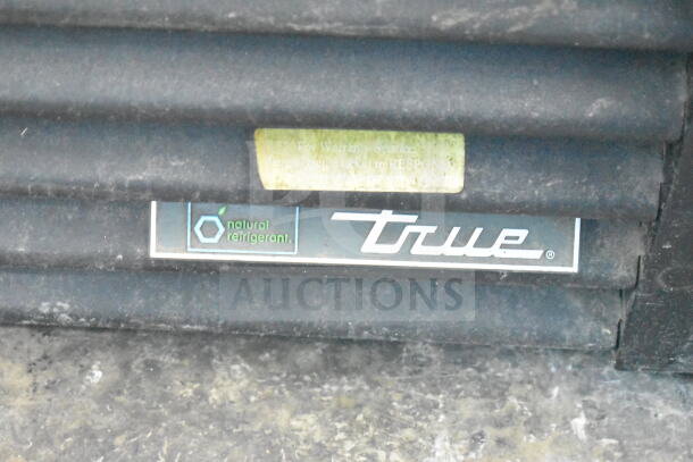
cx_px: 346
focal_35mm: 82
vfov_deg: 16.6
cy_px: 231
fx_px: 1588
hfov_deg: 24.6
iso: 25600
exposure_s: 1/50
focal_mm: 55
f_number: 5.6
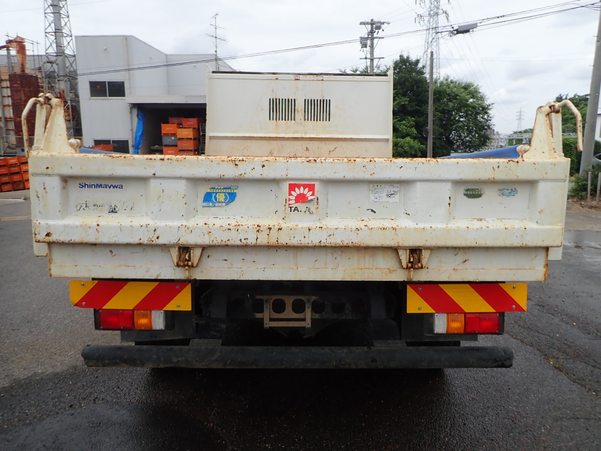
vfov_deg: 54.9
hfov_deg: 69.4
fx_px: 434
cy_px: 226
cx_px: 300
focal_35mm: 25
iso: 100
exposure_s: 1/1000
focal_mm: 4.5
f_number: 2.8
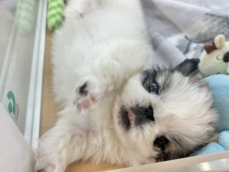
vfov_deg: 45.3
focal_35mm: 31
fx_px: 205
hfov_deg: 58.3
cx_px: 115
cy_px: 70
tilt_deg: -49.4
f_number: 1.6
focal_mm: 5.96
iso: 50
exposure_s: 1/100
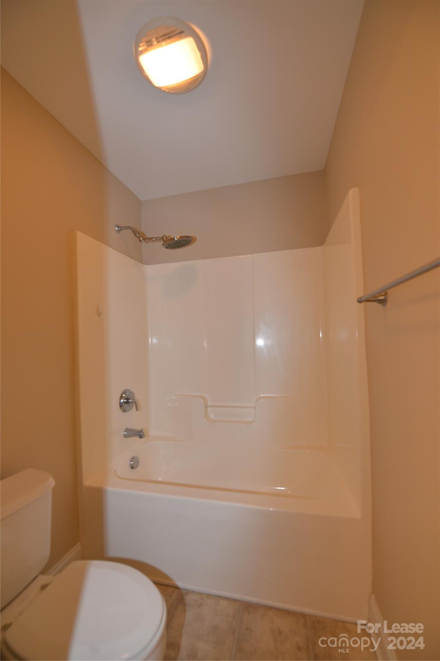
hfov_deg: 81.2
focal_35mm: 14
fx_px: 257
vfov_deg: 104.3
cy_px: 330
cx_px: 220
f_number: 4
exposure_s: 1/60
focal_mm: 14
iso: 280
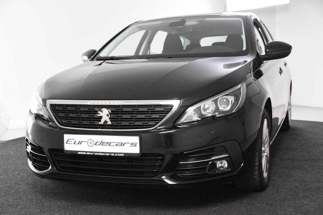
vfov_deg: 26.5
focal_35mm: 51
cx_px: 162
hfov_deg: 38.9
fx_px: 457
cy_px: 108
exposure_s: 1/80
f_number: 4.5
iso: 1600
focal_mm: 34
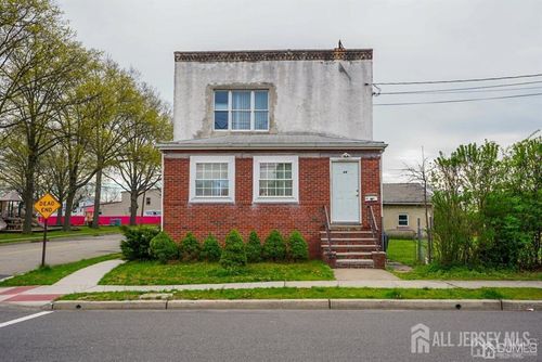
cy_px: 181
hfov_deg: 61.9
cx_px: 271
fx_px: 452
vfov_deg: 43.7
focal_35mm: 30
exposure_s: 1/160
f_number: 10
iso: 250
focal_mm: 30
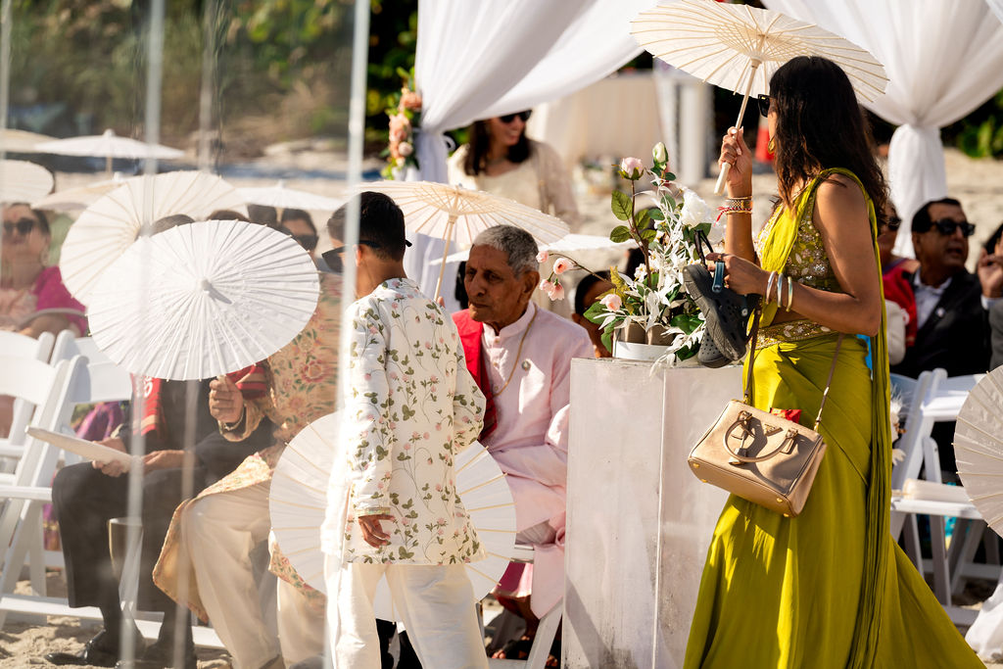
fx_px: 4765
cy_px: 334
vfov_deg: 8.0
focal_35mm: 171
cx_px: 502
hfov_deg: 12.0
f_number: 5
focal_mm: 171
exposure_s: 1/500
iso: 100
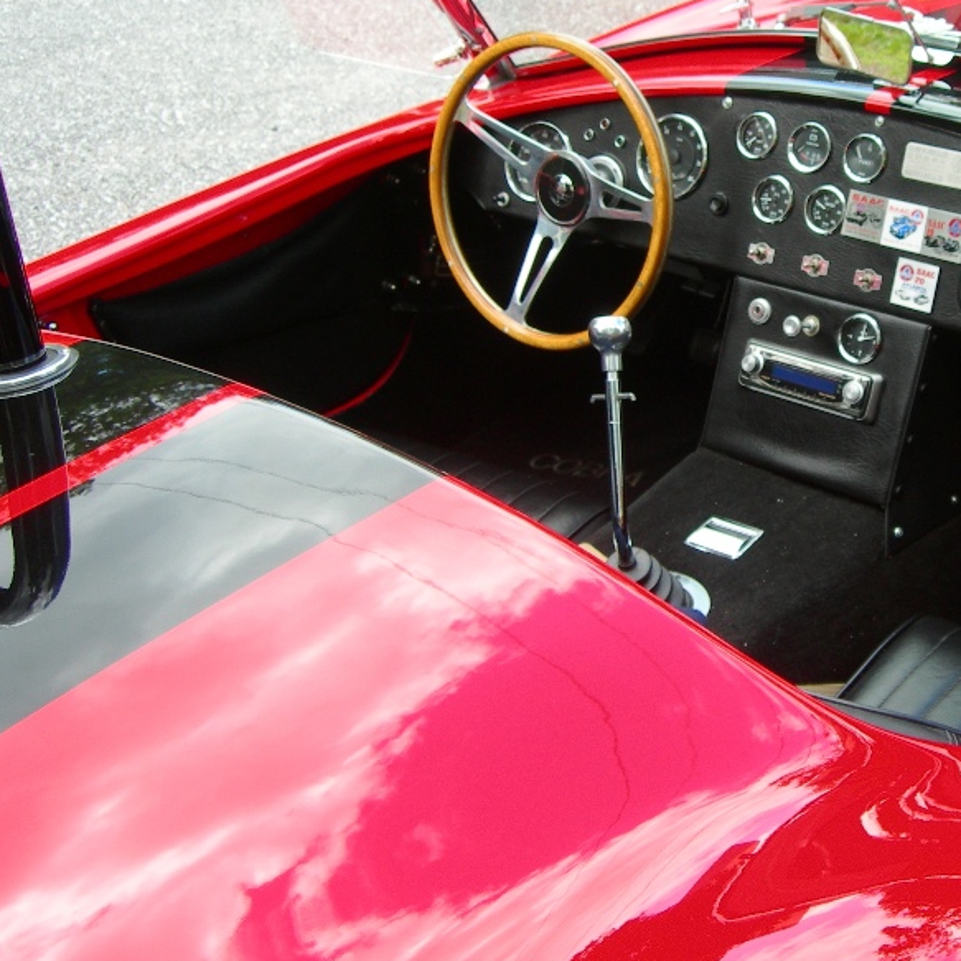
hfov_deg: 28.5
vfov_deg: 28.9
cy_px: 348
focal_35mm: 59
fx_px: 1853
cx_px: 762
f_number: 2.8
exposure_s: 1/180
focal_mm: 7.8
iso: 50
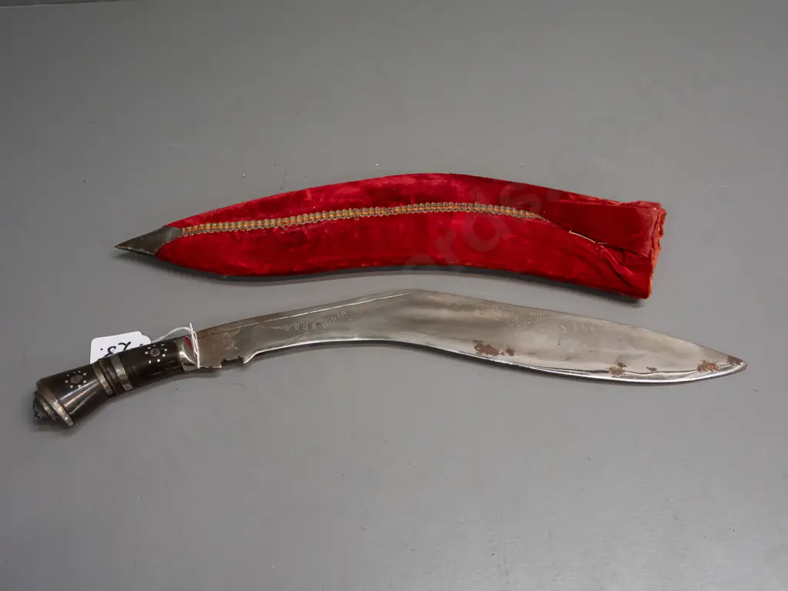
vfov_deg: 44.2
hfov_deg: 56.8
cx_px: 394
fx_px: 728
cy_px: 296
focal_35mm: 32
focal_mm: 16
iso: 3200
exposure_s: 1/250
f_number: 5
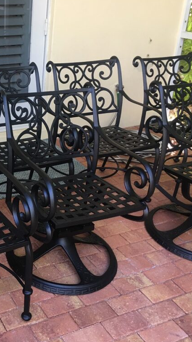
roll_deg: -0.1
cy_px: 170
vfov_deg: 47.4
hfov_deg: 25.9
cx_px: -12
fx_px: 389
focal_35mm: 43
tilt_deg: -25.3
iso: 25
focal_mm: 4.15
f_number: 2.2
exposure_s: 1/15
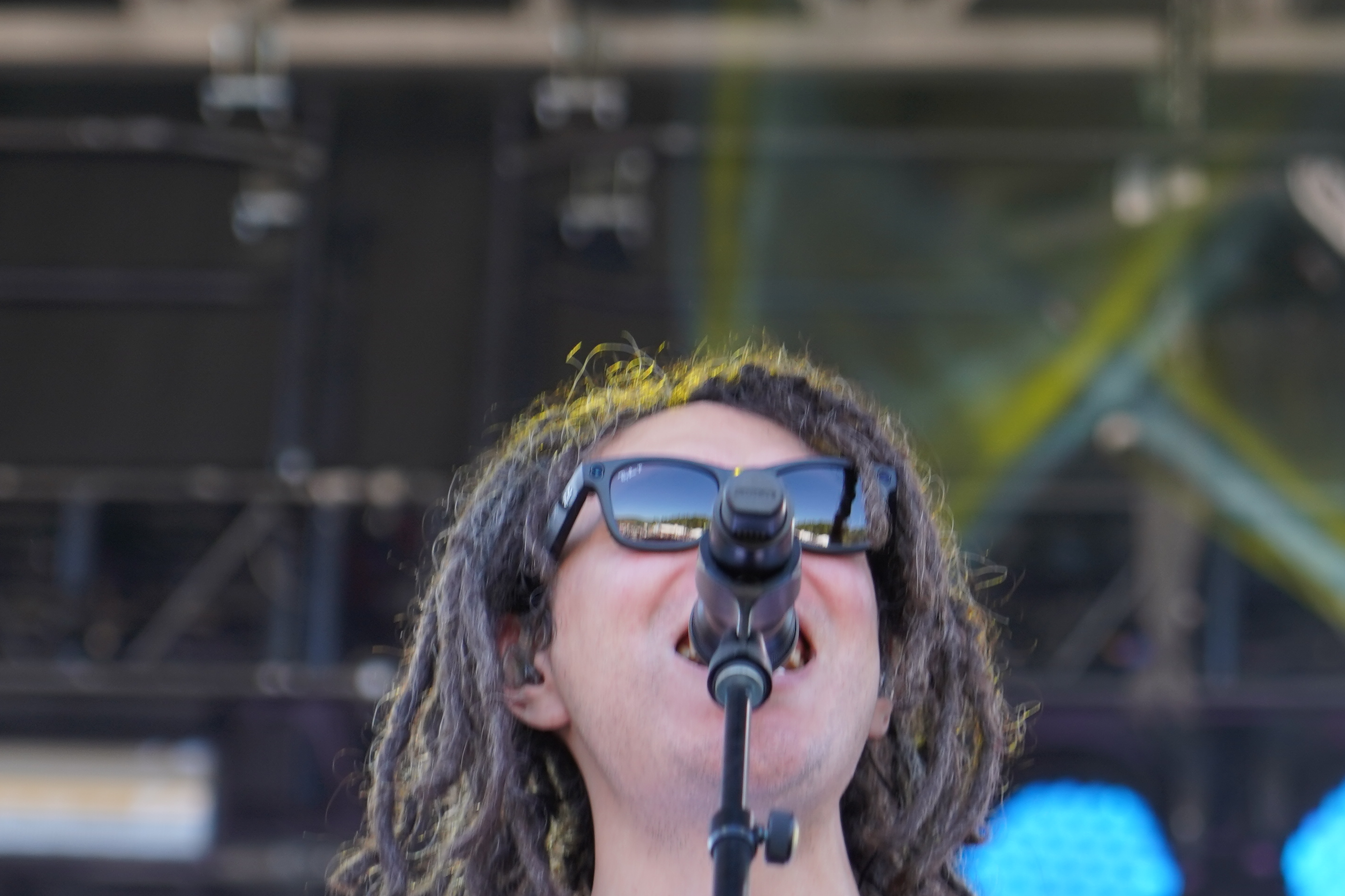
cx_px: 958
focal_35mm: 220
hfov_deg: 9.3
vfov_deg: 6.2
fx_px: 8218
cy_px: 807
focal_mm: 105
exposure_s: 1/125
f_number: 4
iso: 200
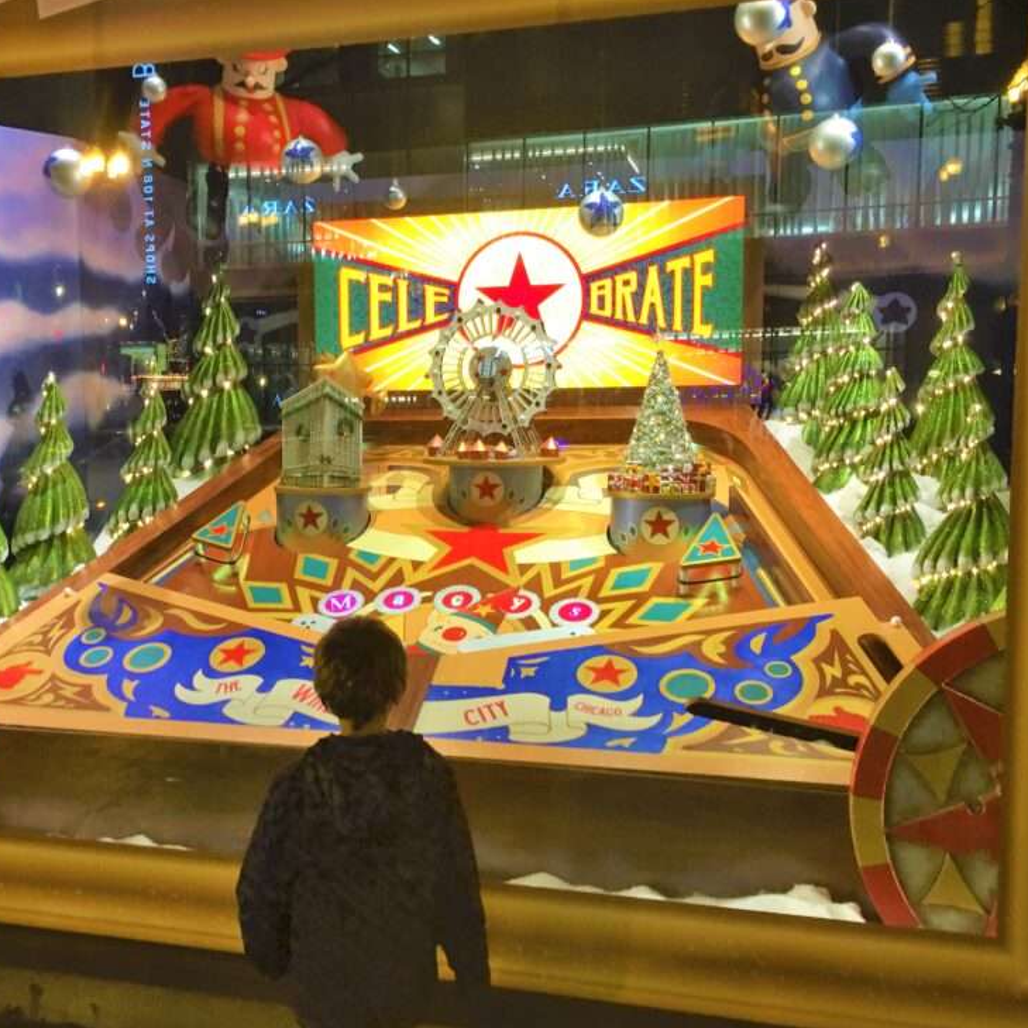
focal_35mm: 36
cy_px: 533
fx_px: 1210
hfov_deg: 45.7
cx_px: 389
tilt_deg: -5.9
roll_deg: +0.5
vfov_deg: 46.0
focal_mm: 4.15
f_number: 2.2
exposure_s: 1/15
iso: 50
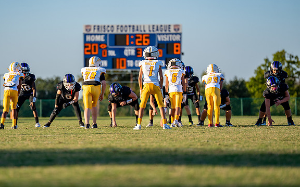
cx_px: 124
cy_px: 98
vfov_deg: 5.4
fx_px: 1987
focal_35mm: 243
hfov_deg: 8.6
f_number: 2.8
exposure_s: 1/2000
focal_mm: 200
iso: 160
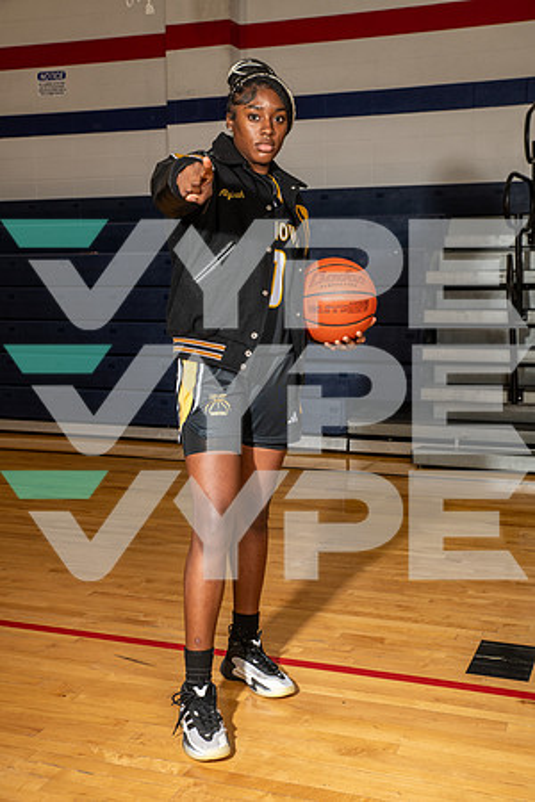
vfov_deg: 42.7
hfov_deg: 29.2
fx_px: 1025
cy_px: 401
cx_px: 268
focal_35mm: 46
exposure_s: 1/250
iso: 320
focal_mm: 46
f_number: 6.3
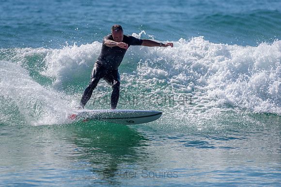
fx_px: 4781
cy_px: 105
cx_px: 109
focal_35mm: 612
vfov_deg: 2.2
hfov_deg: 3.4
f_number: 5.6
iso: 110
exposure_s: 1/2000
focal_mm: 500
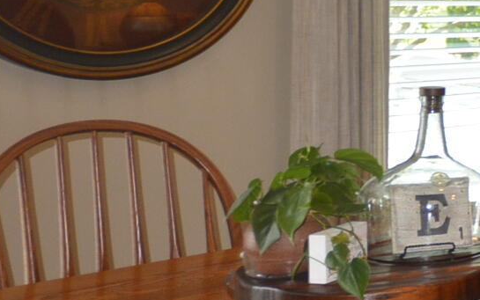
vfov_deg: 15.4
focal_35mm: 84
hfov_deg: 17.0
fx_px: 1099
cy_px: 53
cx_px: 1001
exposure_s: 1/60
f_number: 4
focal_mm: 10
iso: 450
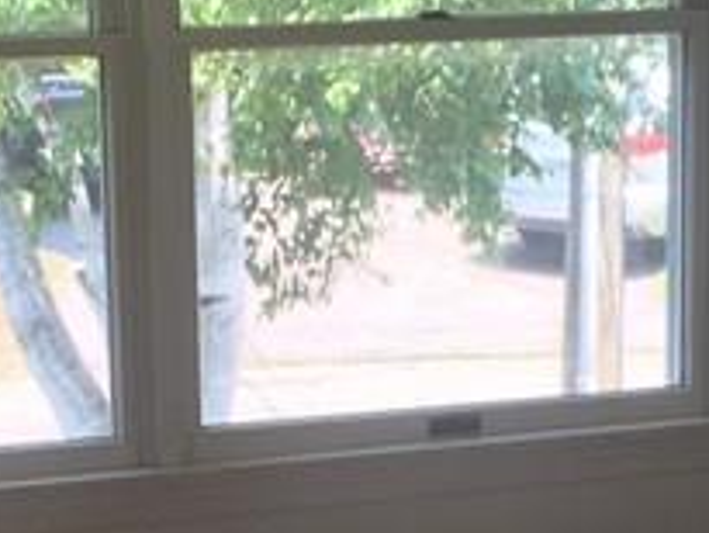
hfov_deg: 13.6
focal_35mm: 145
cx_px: 249
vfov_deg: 10.1
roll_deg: +0.4
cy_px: 647
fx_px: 2972
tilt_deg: -10.9
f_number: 2.2
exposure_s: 1/40
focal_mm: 4.15
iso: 25
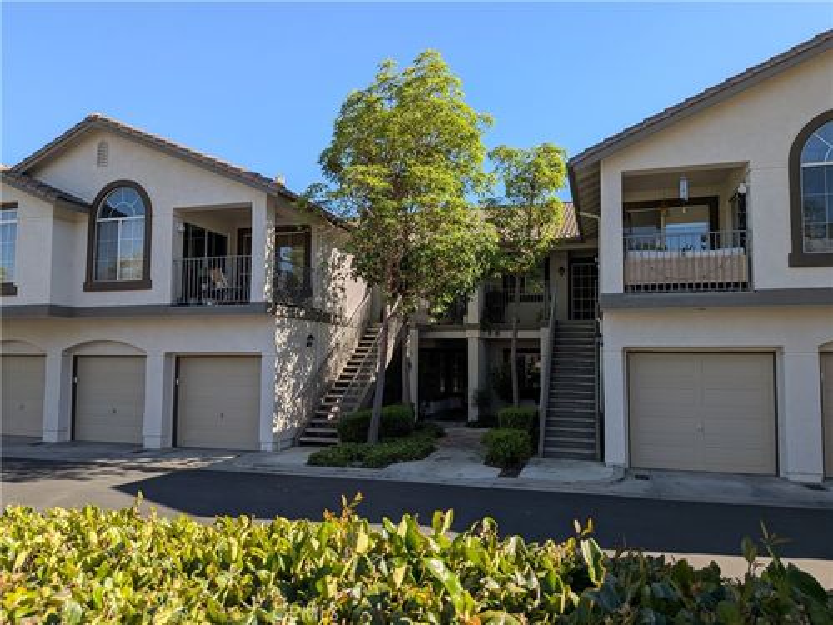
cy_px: 312
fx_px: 578
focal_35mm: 24
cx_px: 416
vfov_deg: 56.8
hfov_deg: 71.6
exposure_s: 1/7407
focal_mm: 4.53
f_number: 1.7
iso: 27
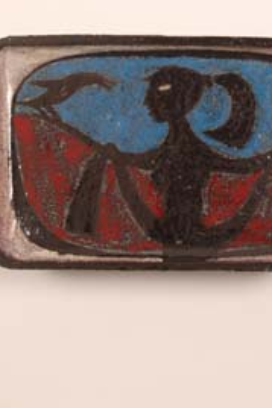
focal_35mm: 90
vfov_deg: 22.5
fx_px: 1021
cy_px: 139
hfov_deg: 15.2
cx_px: 165
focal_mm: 38
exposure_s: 1/5
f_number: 5.6
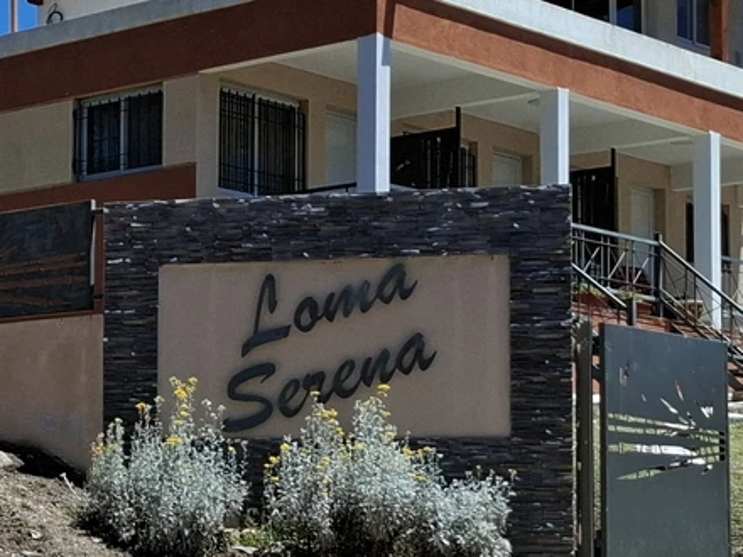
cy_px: 278
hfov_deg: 73.9
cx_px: 372
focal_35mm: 23
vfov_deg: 58.9
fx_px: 494
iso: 50
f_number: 1.8
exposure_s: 1/1799
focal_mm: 5.54
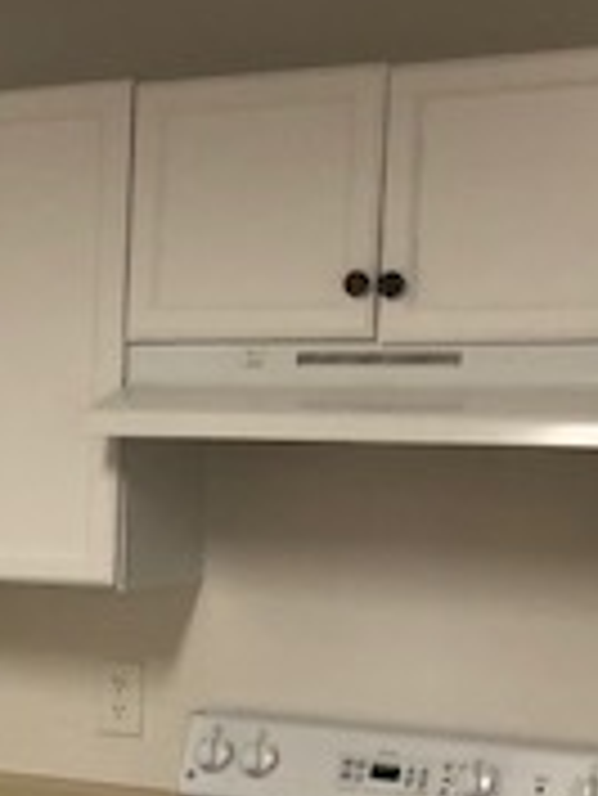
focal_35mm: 101
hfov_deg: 13.1
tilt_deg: -5.2
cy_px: 697
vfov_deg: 19.1
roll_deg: -1.0
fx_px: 2324
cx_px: -508
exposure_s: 1/30
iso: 40
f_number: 1.8
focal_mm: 3.99
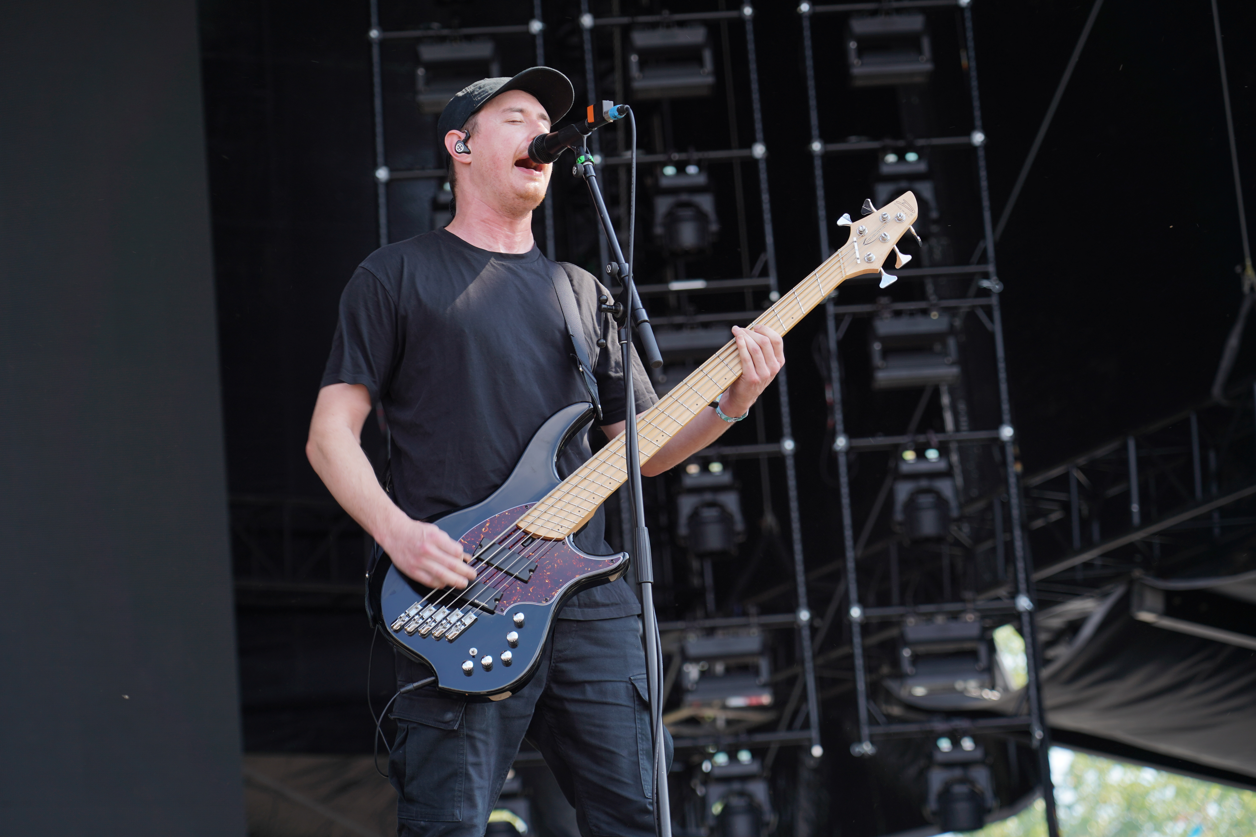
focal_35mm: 105
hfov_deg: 19.5
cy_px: 418
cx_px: 628
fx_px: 3663
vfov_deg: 13.0
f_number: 4.5
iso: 100
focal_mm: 105
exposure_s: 1/200
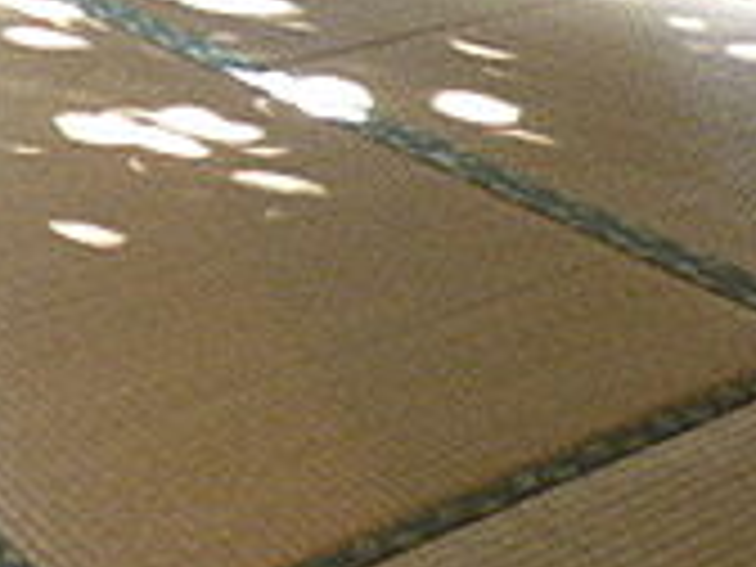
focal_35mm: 76
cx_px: -22
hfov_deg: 24.4
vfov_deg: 16.5
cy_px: -423
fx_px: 1660
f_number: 2.8
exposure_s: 1/15
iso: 400
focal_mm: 3.58
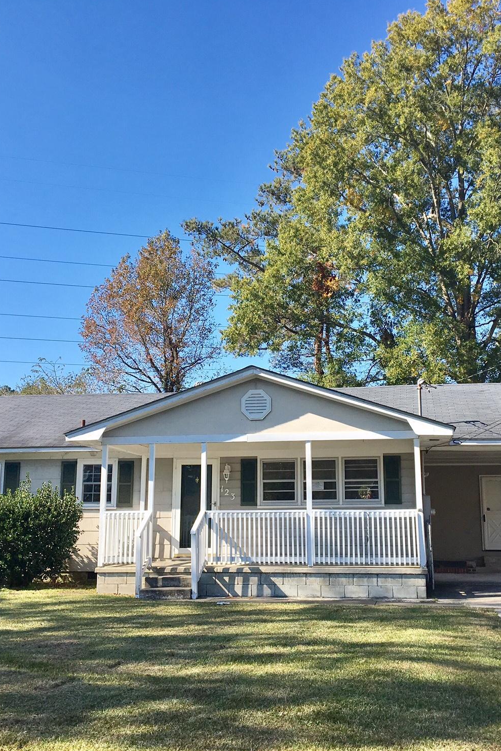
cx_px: 277
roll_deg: -0.9
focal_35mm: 41
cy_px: 376
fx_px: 856
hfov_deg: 32.6
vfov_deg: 47.4
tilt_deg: +9.7
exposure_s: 1/986
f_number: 2.2
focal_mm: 4.15
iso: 25
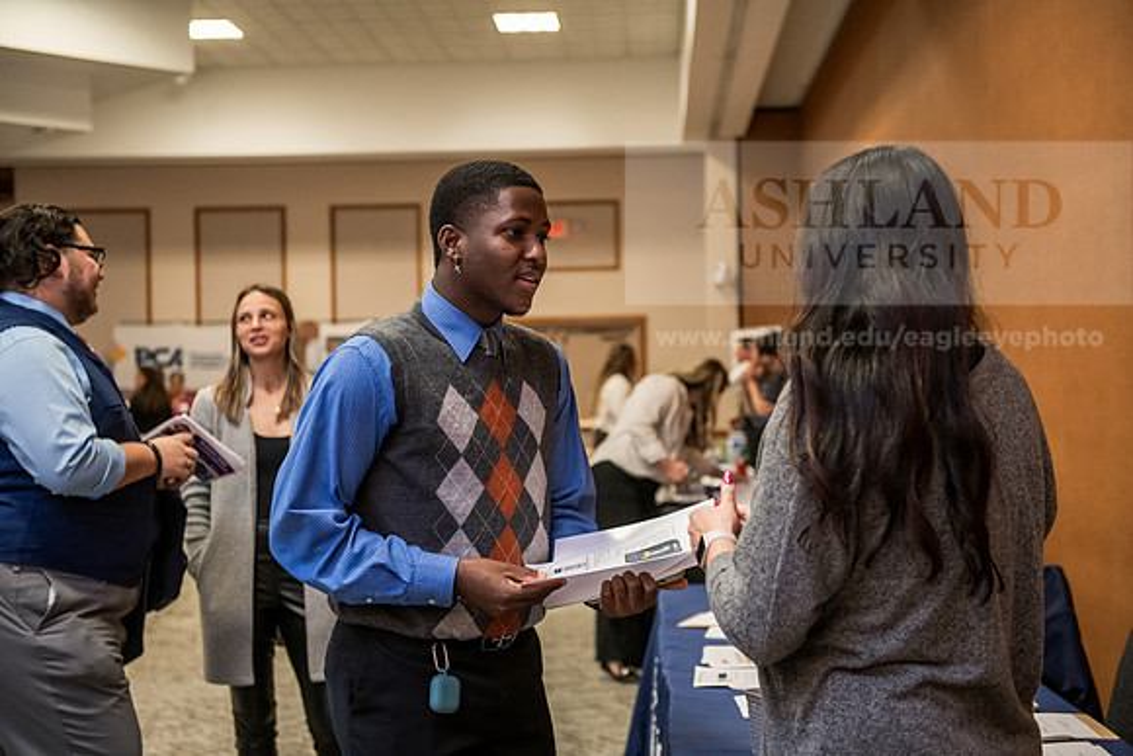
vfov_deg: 26.0
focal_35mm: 52
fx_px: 1637
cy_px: 378
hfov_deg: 38.2
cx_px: 566
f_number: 3.2
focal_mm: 52
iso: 2500
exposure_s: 1/200
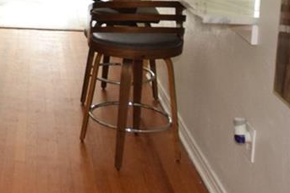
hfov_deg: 24.3
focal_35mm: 70
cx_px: -110
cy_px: -14
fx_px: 563
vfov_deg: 18.7
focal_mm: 10
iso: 800
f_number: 4.5
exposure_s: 1/80
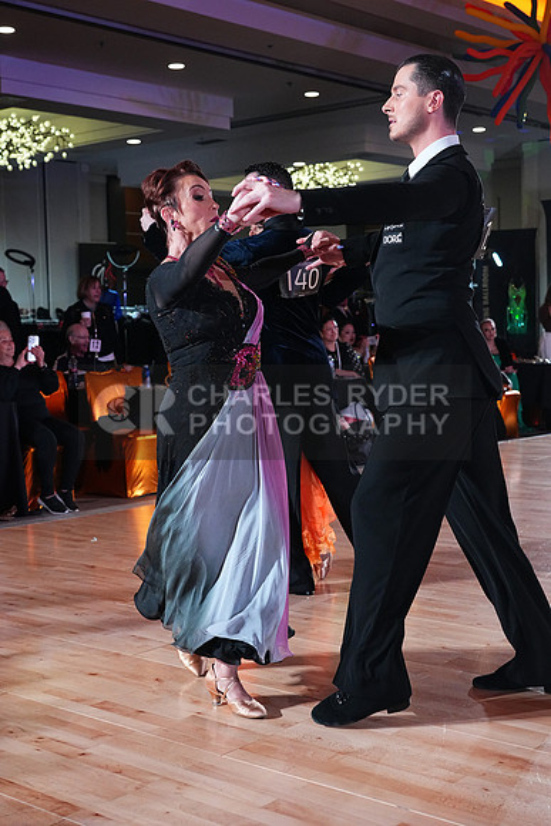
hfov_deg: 27.5
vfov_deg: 40.3
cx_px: 276
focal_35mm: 49
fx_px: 1124
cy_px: 413
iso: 5000
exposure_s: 1/400
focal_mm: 49
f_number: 5
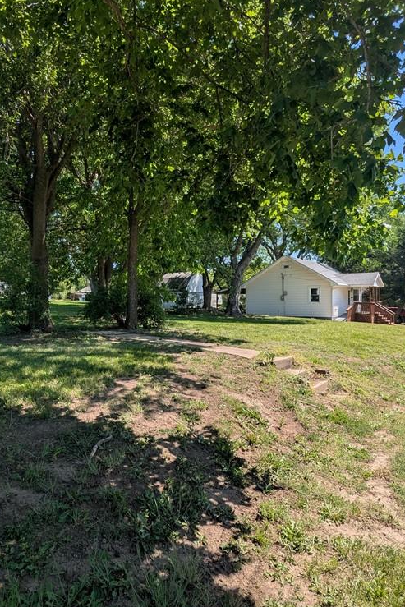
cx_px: 189
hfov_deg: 55.1
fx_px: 388
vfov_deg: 76.1
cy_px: 299
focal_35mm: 23
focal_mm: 2.35
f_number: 2.2
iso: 46
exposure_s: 1/1431
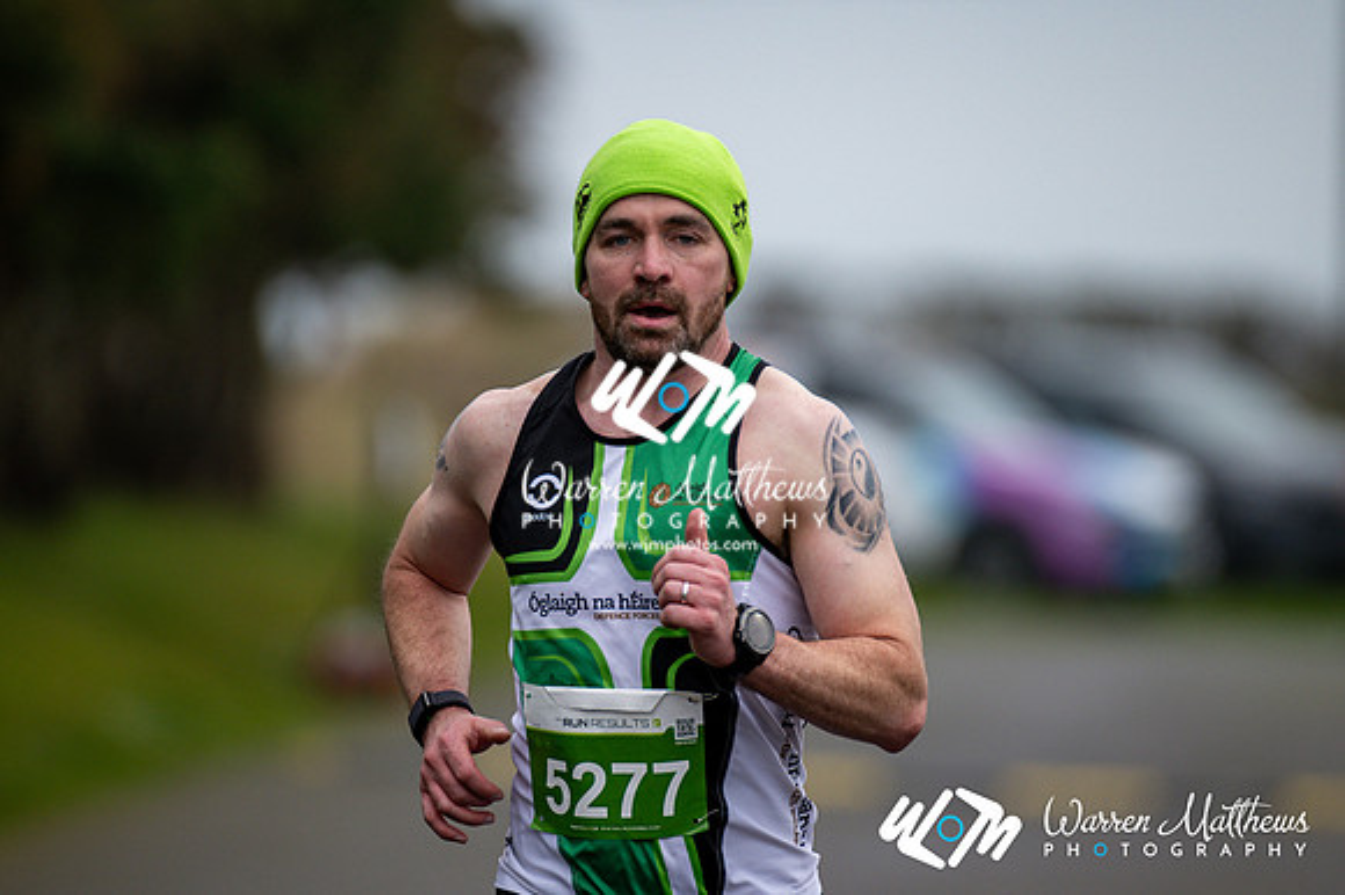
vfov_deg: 3.1
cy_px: 448
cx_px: 672
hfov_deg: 4.6
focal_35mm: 450
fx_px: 16802
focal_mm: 300
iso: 320
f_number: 2.8
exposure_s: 1/1600
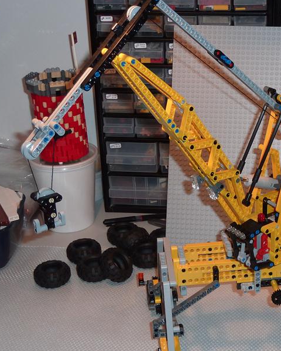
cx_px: 216
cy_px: 191
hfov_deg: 21.6
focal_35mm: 70
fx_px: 728
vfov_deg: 27.1
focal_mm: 6.9
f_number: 3.7
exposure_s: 1/30
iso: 100
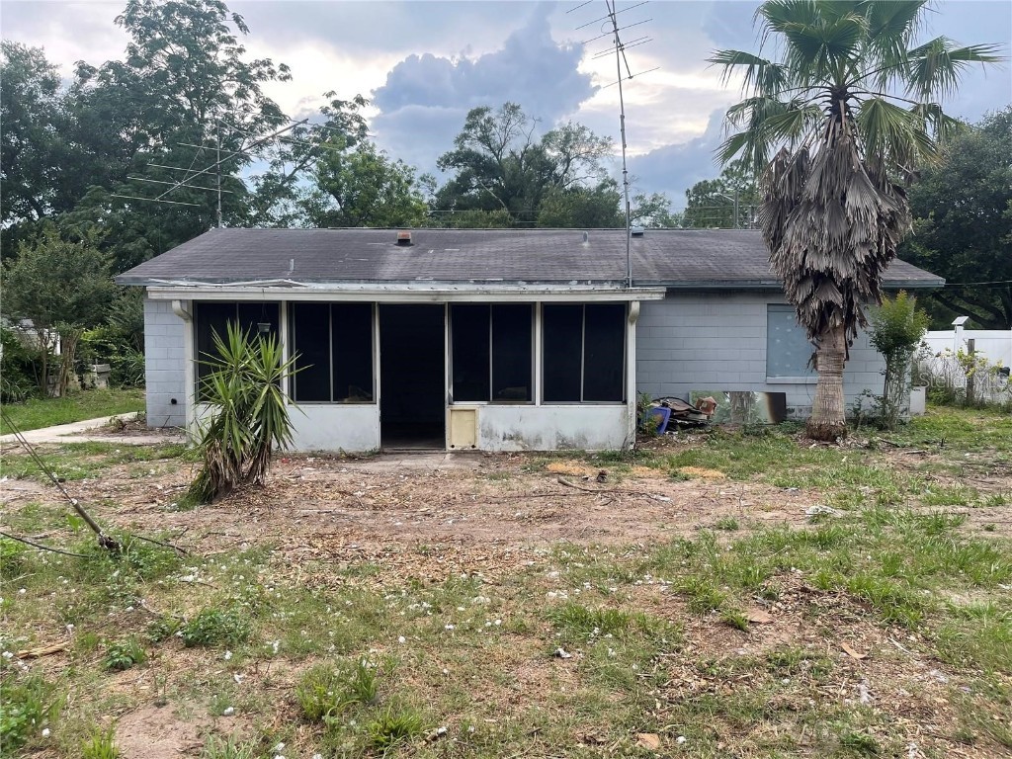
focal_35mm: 26
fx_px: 760
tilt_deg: -3.2
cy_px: 380
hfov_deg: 67.3
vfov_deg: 53.1
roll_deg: +0.2
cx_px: 506
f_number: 1.6
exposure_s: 1/687
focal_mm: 5.1
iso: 32
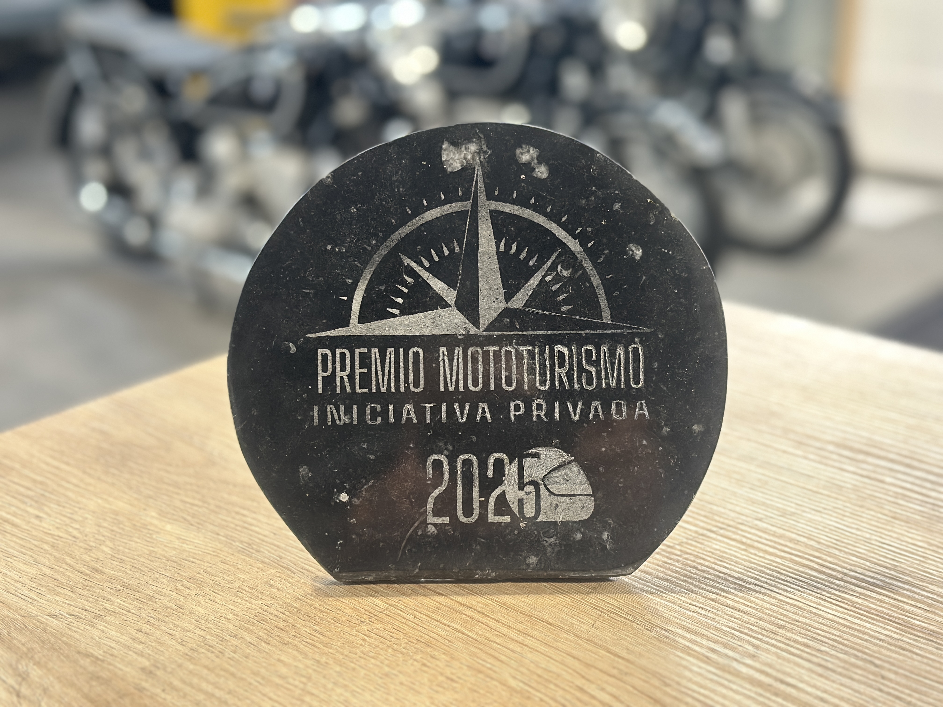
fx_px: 1308
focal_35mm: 48
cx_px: 472
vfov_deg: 30.3
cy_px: 354
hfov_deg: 39.7
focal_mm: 6.86
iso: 320
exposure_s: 1/50
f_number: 1.78
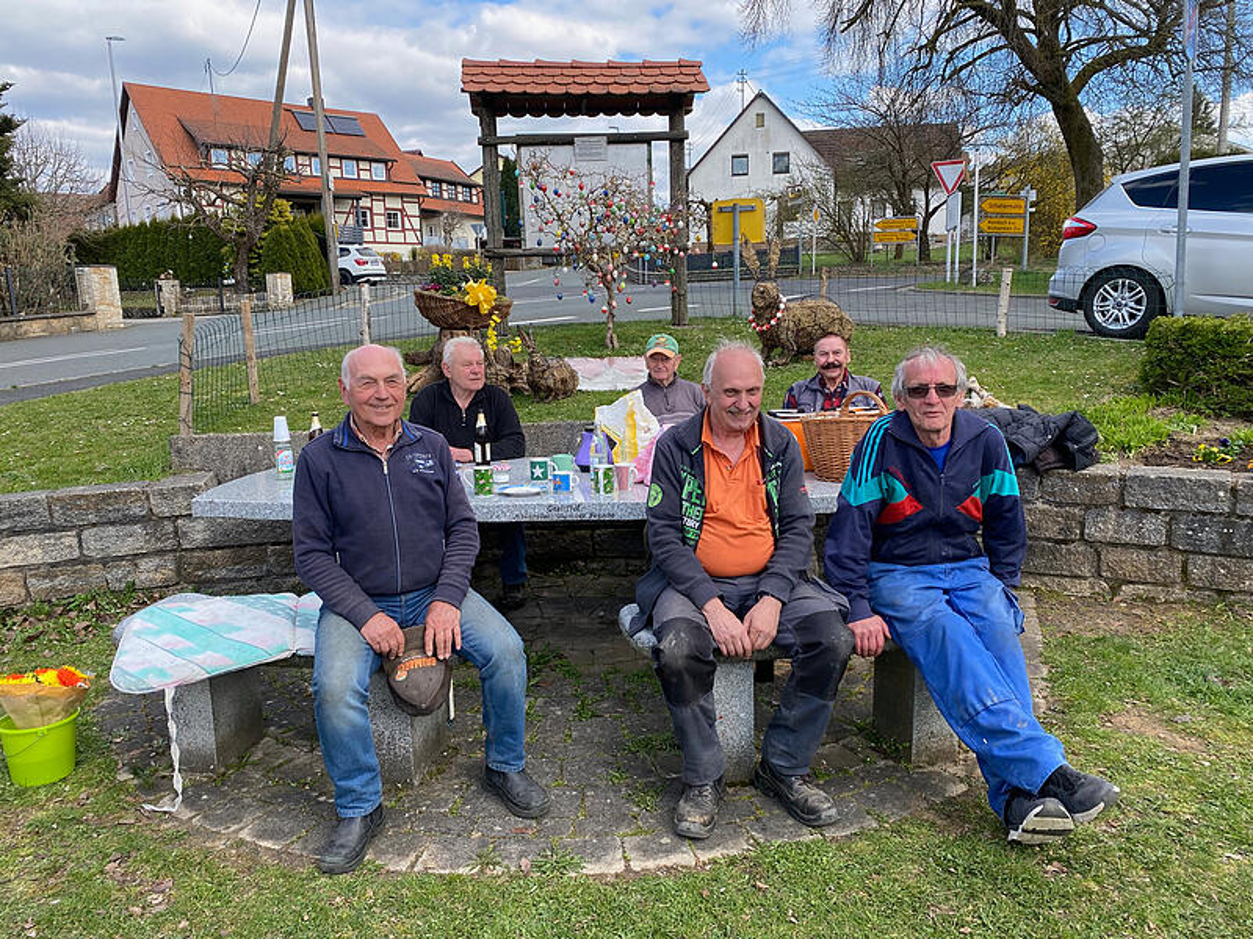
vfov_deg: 53.1
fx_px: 941
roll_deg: +1.8
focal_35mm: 26
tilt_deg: -10.3
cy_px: 470
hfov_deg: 67.3
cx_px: 626
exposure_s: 1/702
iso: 32
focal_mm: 4.25
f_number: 1.8
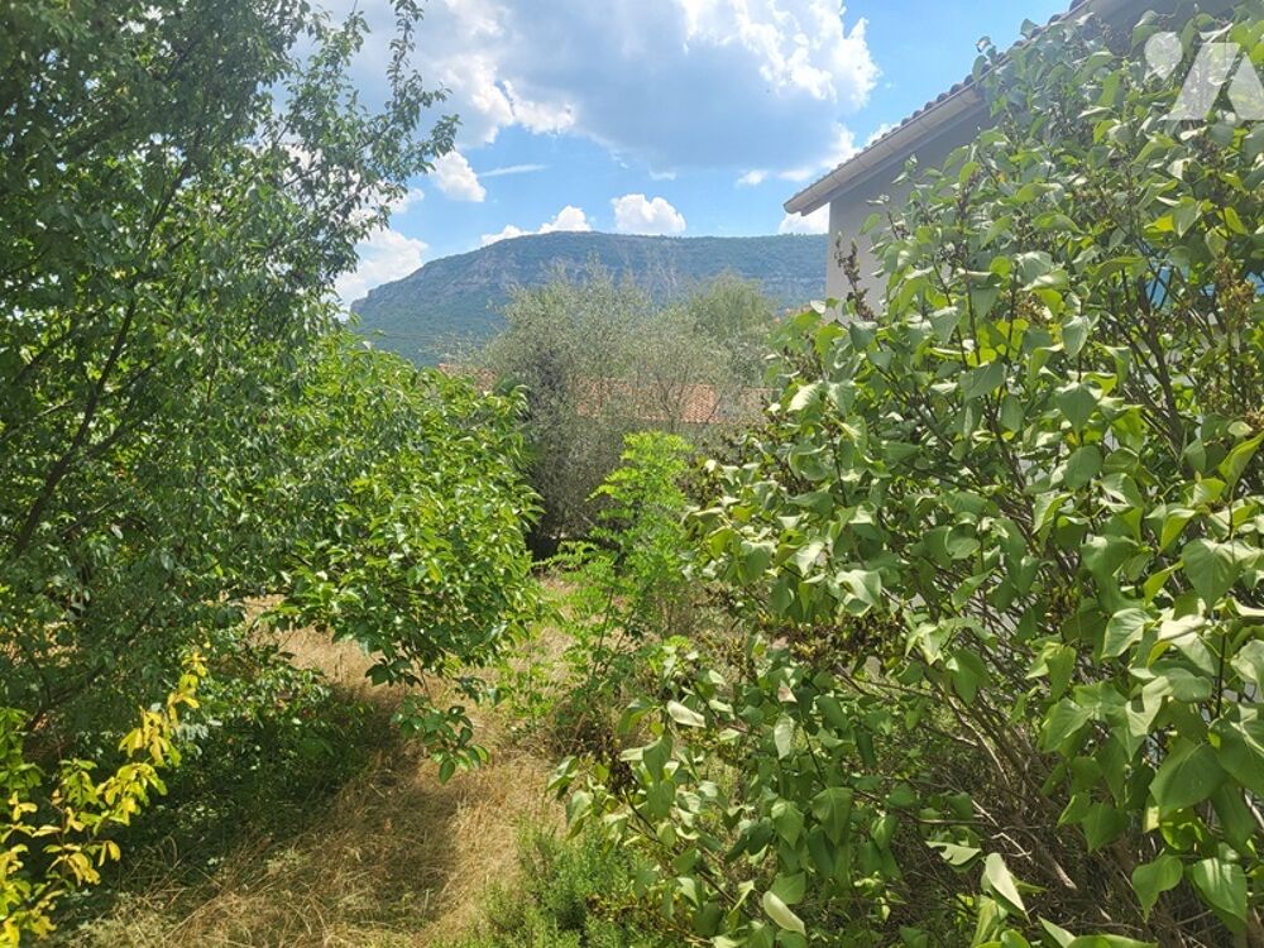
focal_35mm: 26
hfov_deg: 67.3
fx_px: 949
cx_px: 632
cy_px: 474
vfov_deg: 53.1
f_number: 1.8
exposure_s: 1/2259
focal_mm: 4.25
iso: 50
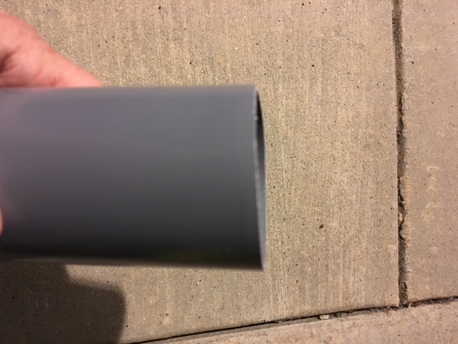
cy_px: 172
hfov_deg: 61.7
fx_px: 384
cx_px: 229
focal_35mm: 29
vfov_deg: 48.2
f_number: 2.2
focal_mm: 4.15
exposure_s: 1/15
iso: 640
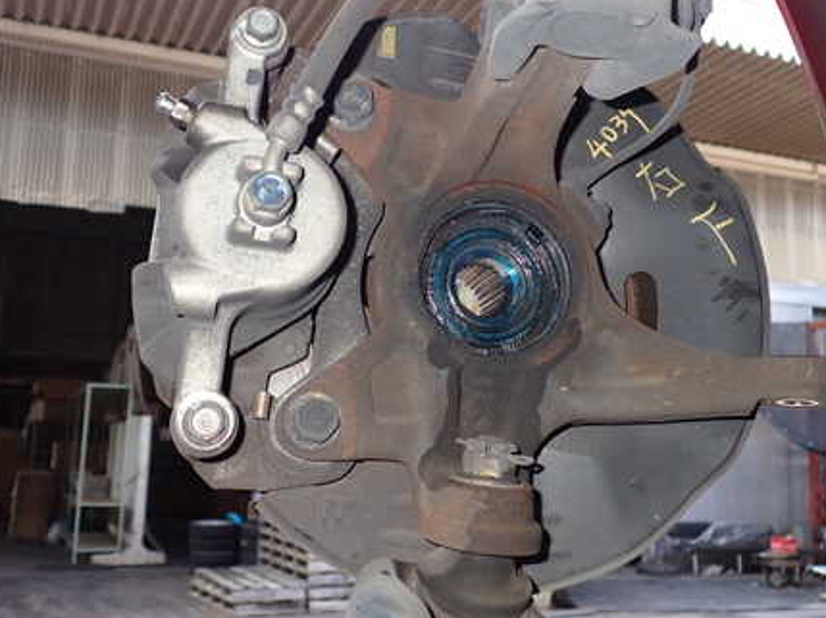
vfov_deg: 34.3
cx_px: 441
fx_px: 1001
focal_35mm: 42
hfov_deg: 44.8
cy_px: 289
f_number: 6.3
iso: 200
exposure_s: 1/30
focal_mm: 5.4
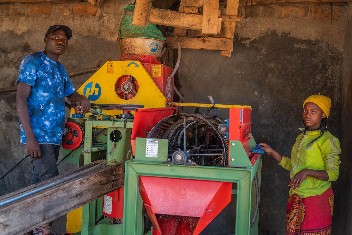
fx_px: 489
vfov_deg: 27.0
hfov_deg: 39.6
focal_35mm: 50
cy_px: 119
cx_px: 176
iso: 160
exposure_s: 1/160
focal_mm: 49
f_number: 2.8
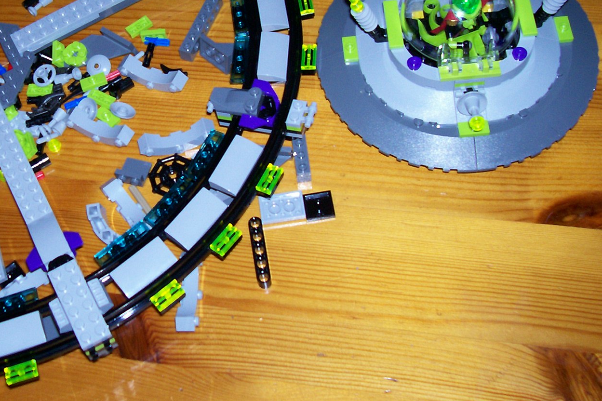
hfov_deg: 33.8
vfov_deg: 23.2
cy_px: 128
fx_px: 970
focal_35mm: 58
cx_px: 153
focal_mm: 5.6
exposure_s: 1/64
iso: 80
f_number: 2.7
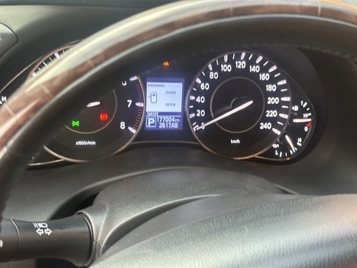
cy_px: 134
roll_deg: -8.1
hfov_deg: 39.6
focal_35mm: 48
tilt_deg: -31.1
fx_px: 495
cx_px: 178
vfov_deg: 30.3
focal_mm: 6.86
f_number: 1.78
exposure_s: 1/56
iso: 250
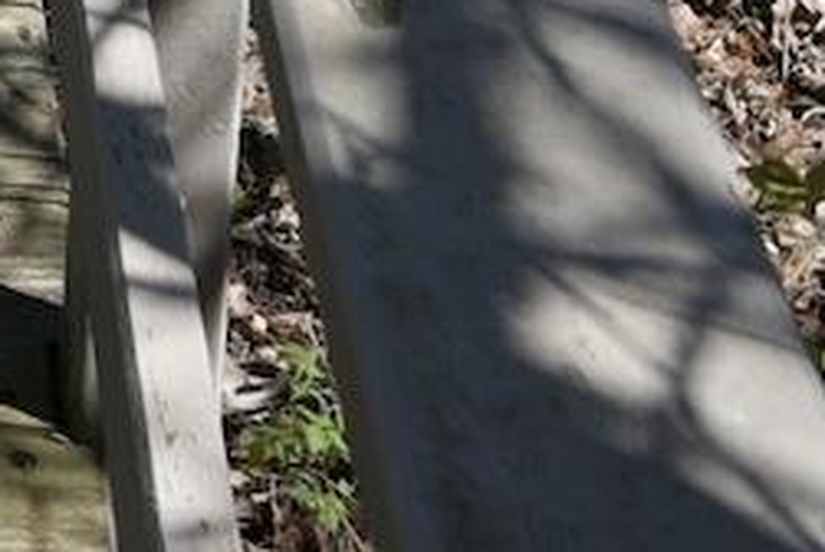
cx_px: -1088
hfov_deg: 11.4
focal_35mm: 153
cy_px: -1541
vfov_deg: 7.1
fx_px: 3510
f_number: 6.3
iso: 800
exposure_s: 1/2000
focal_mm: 20
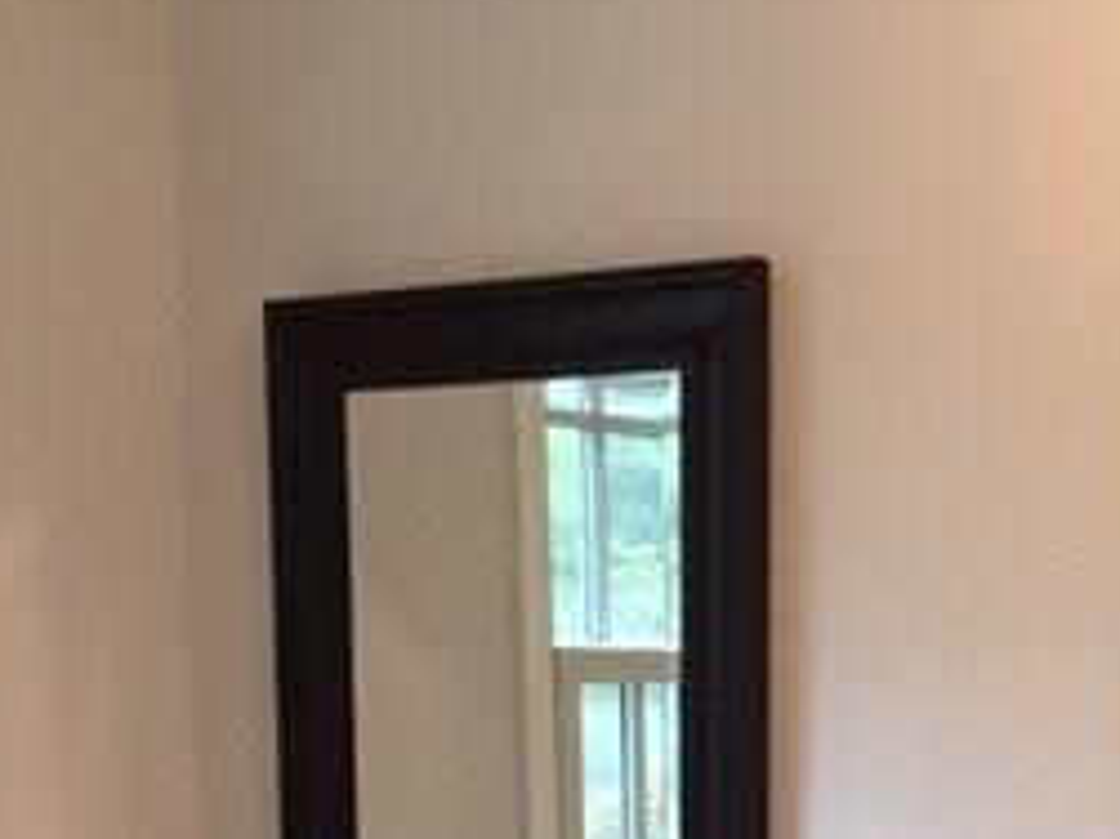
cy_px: 1040
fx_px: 2393
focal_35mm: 74
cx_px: 942
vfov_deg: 18.7
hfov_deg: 25.7
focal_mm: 4.15
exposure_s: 1/30
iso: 125
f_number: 2.2
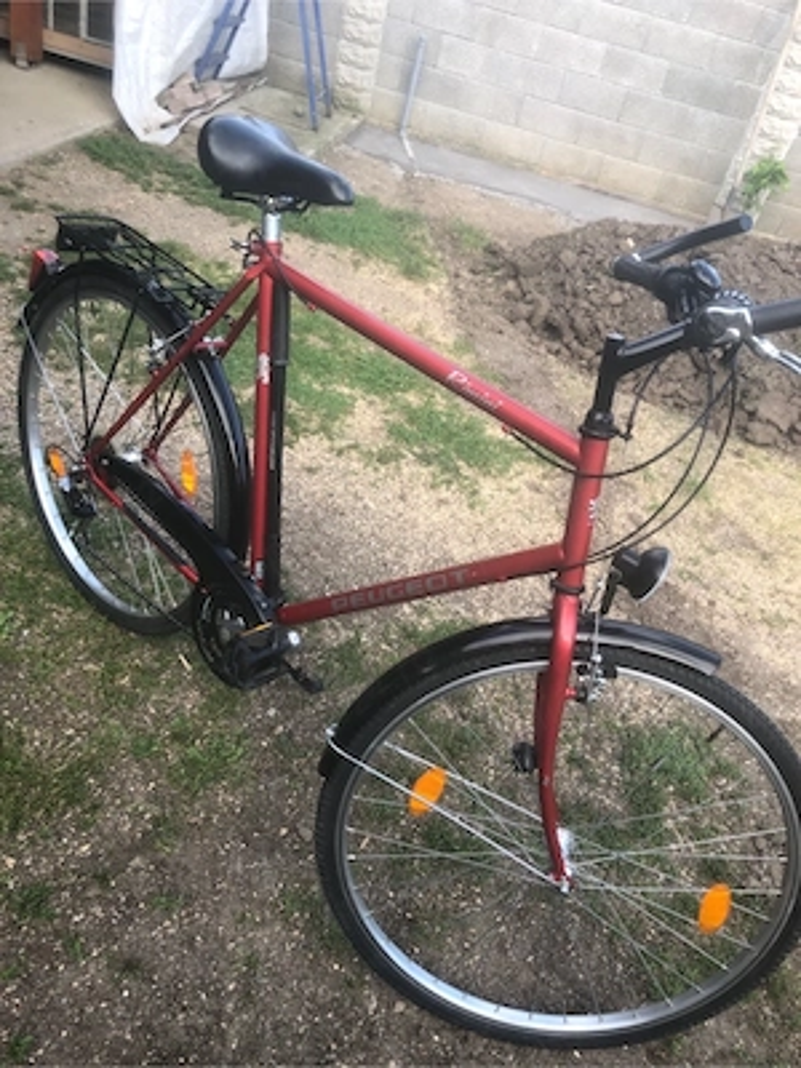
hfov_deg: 49.7
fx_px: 864
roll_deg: -14.5
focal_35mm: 28
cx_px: 400
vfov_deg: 63.4
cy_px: 534
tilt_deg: -36.3
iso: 20
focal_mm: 3.99
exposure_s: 1/173
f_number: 1.8
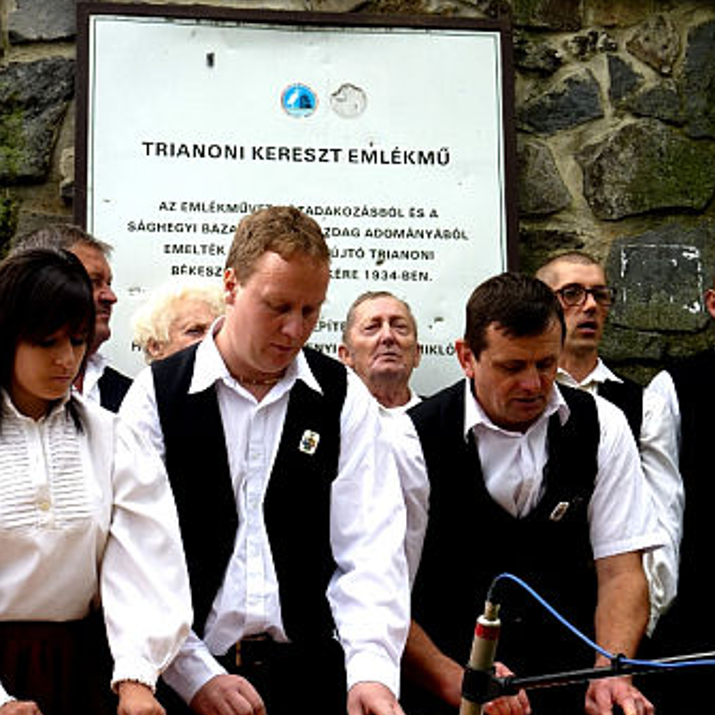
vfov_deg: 20.9
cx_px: 358
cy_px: 387
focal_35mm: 83
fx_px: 1940
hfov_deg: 20.9
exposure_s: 1/160
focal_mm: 12.4
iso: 80
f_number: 4
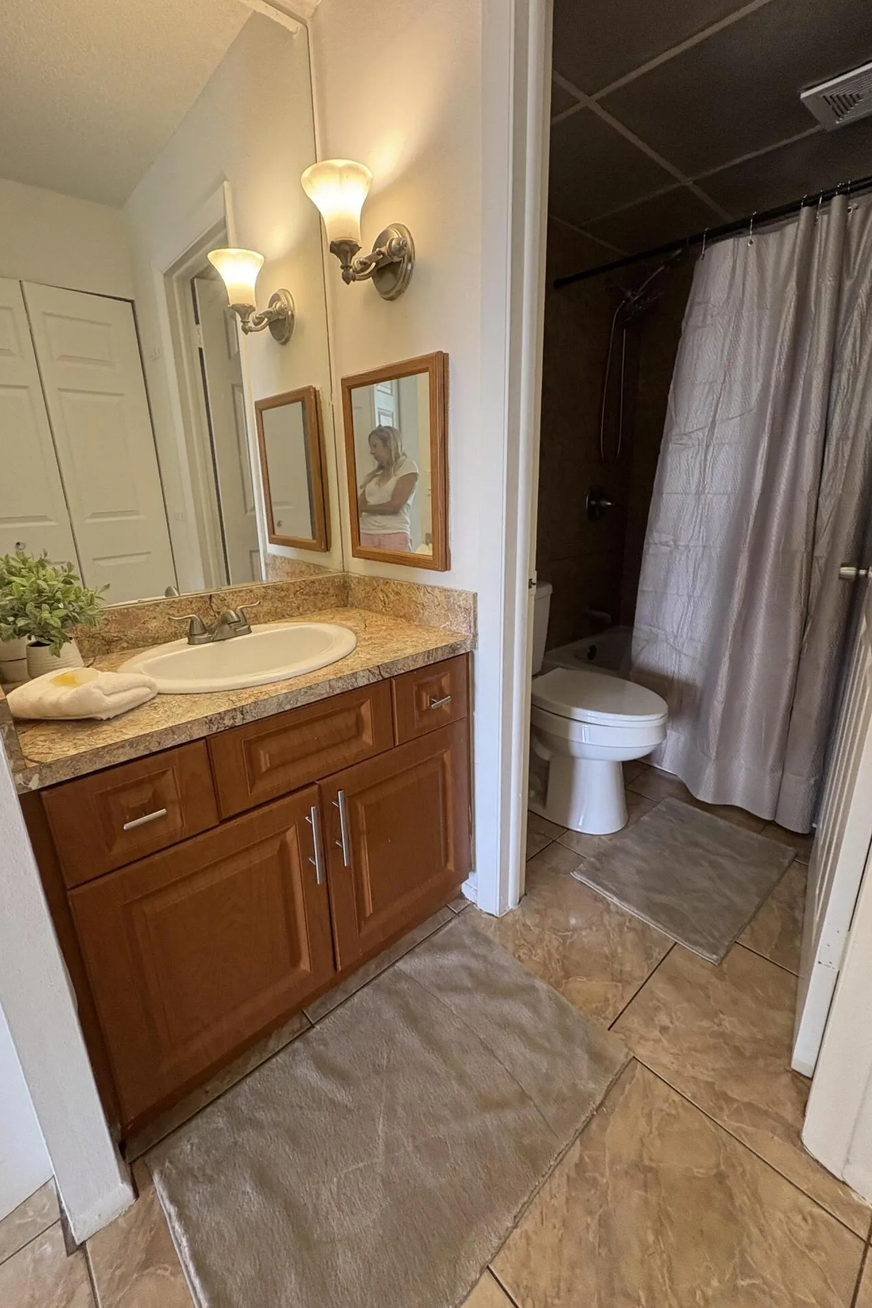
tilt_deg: -15.6
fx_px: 545
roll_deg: +1.5
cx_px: 431
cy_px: 637
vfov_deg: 100.4
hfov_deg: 77.3
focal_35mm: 15
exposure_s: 1/60
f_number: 2.2
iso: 200
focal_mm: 2.22
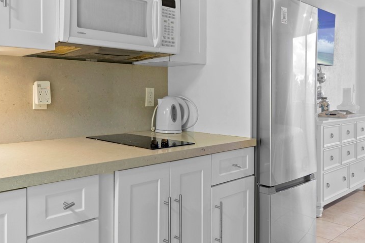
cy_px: 95
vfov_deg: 39.8
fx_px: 335
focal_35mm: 33
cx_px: 90
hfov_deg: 54.5
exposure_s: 1
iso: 125
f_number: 9
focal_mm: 14
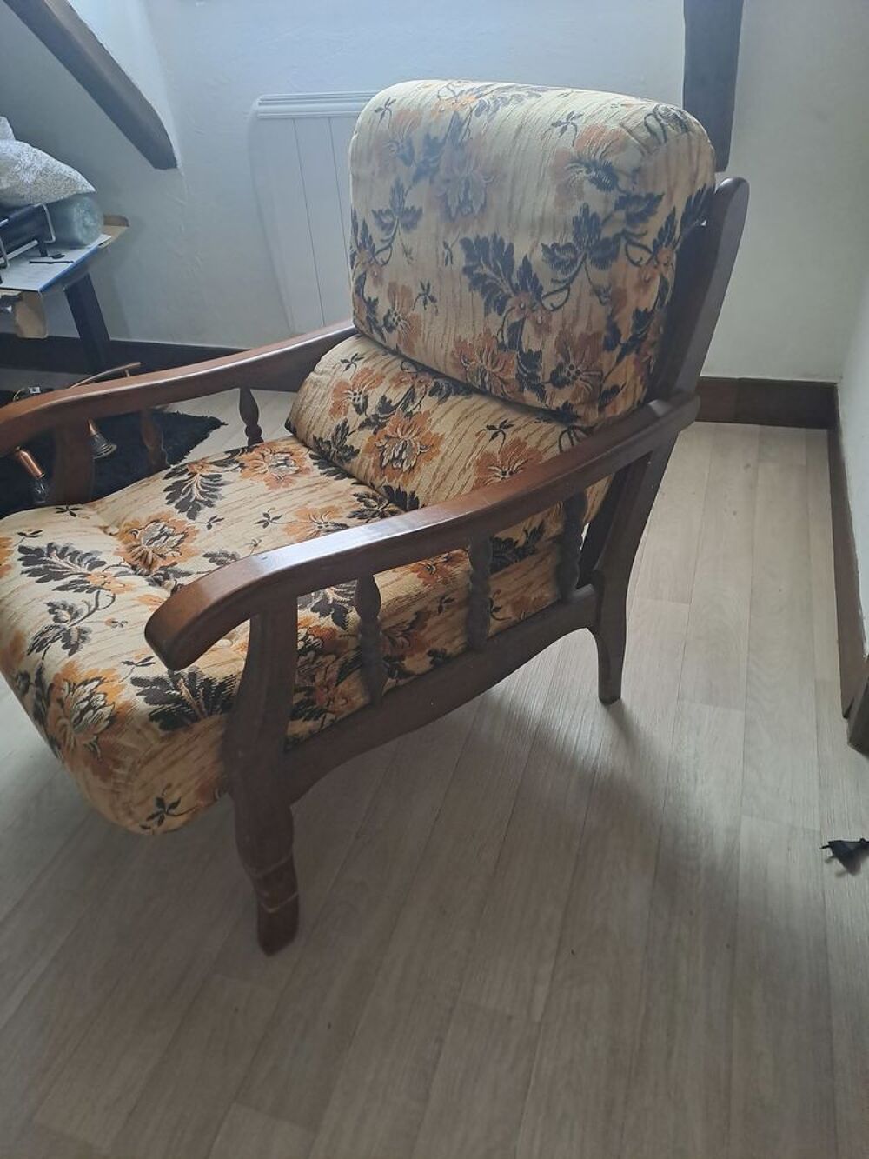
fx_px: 837
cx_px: 434
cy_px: 580
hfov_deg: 54.9
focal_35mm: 25
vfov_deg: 69.4
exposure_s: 1/50
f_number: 1.8
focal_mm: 4.65
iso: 320
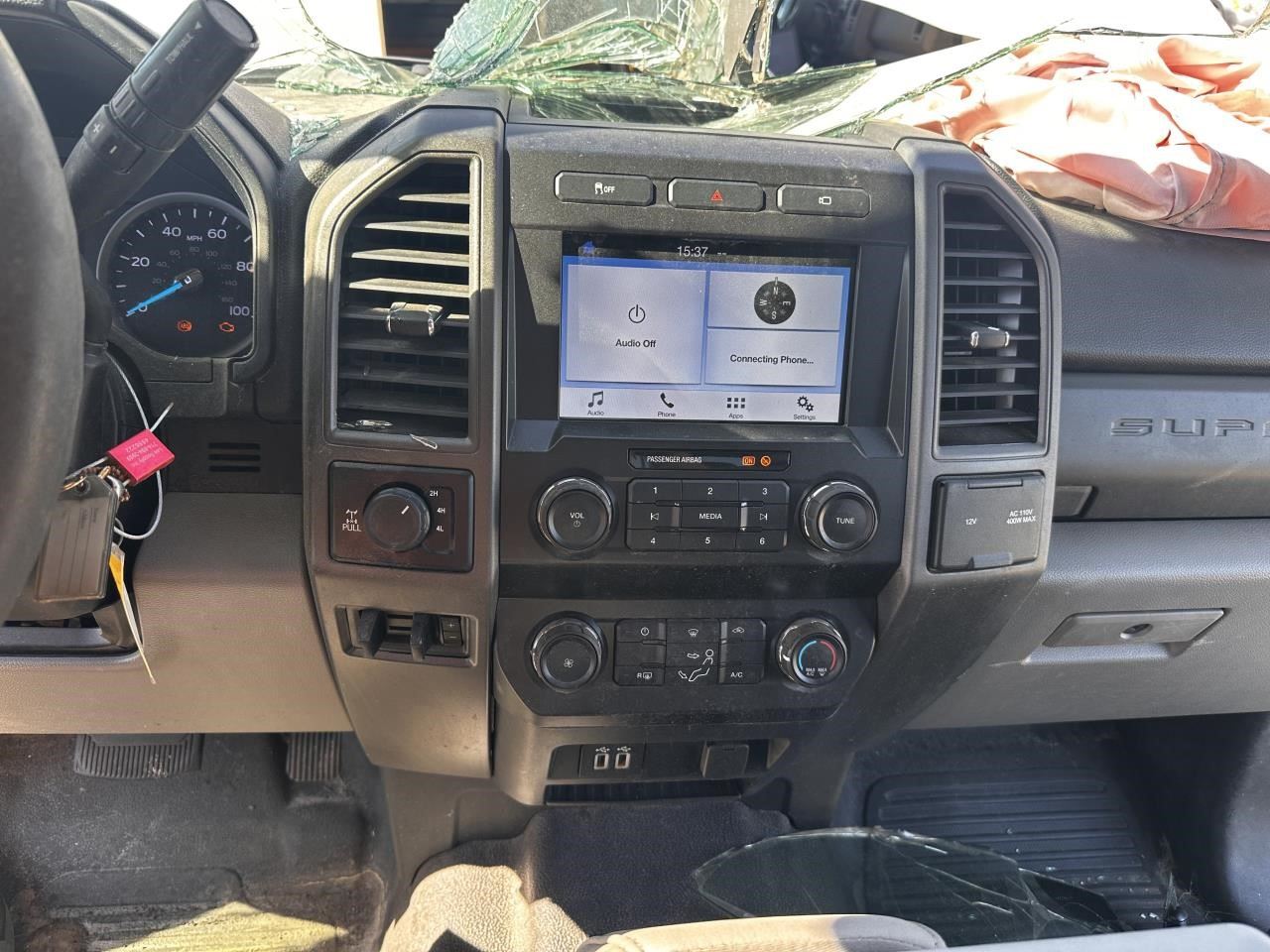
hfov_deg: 71.6
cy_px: 476
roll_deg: +2.1
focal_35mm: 24
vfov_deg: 56.8
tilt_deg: -31.8
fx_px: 881
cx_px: 635
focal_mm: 6.86
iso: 80
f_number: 1.78
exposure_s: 1/234
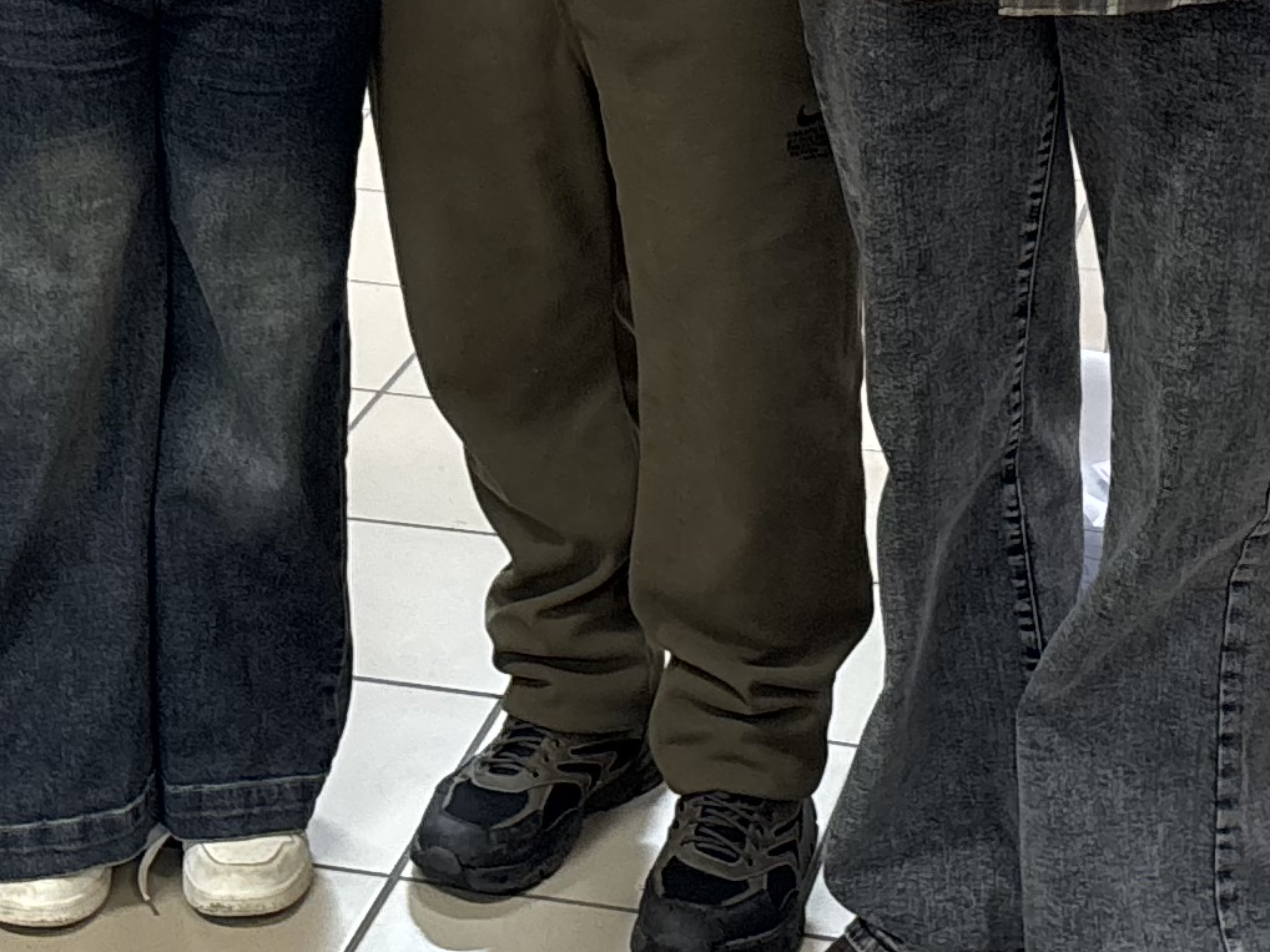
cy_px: -120
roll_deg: -2.2
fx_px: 3778
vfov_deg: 14.0
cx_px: 759
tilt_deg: -13.8
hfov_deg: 19.1
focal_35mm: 103
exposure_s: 1/50
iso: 250
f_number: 1.6
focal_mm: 5.96
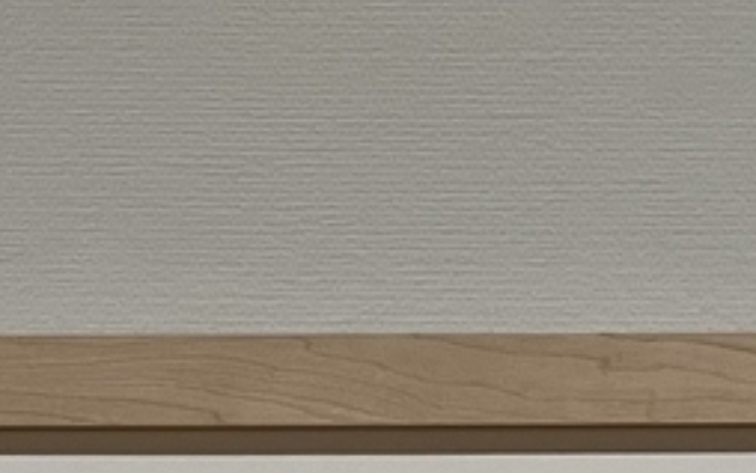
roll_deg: +1.7
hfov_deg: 16.0
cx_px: 461
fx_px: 2680
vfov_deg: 9.0
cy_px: 1163
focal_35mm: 130
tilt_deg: -2.3
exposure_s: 1/60
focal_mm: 5.1
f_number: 1.6
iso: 250
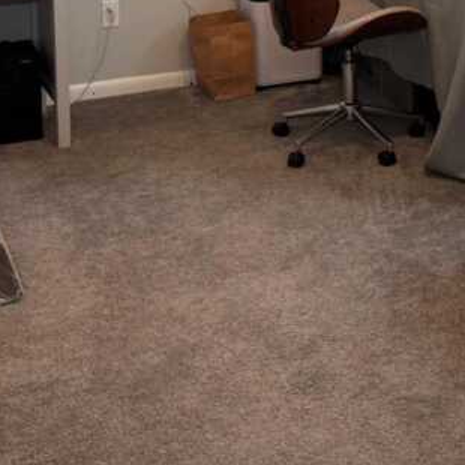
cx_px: 322
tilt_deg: -8.9
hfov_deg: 24.5
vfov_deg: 23.3
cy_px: -38
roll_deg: +0.8
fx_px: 1064
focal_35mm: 70
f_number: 1.78
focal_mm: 6.76
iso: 200
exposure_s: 1/60
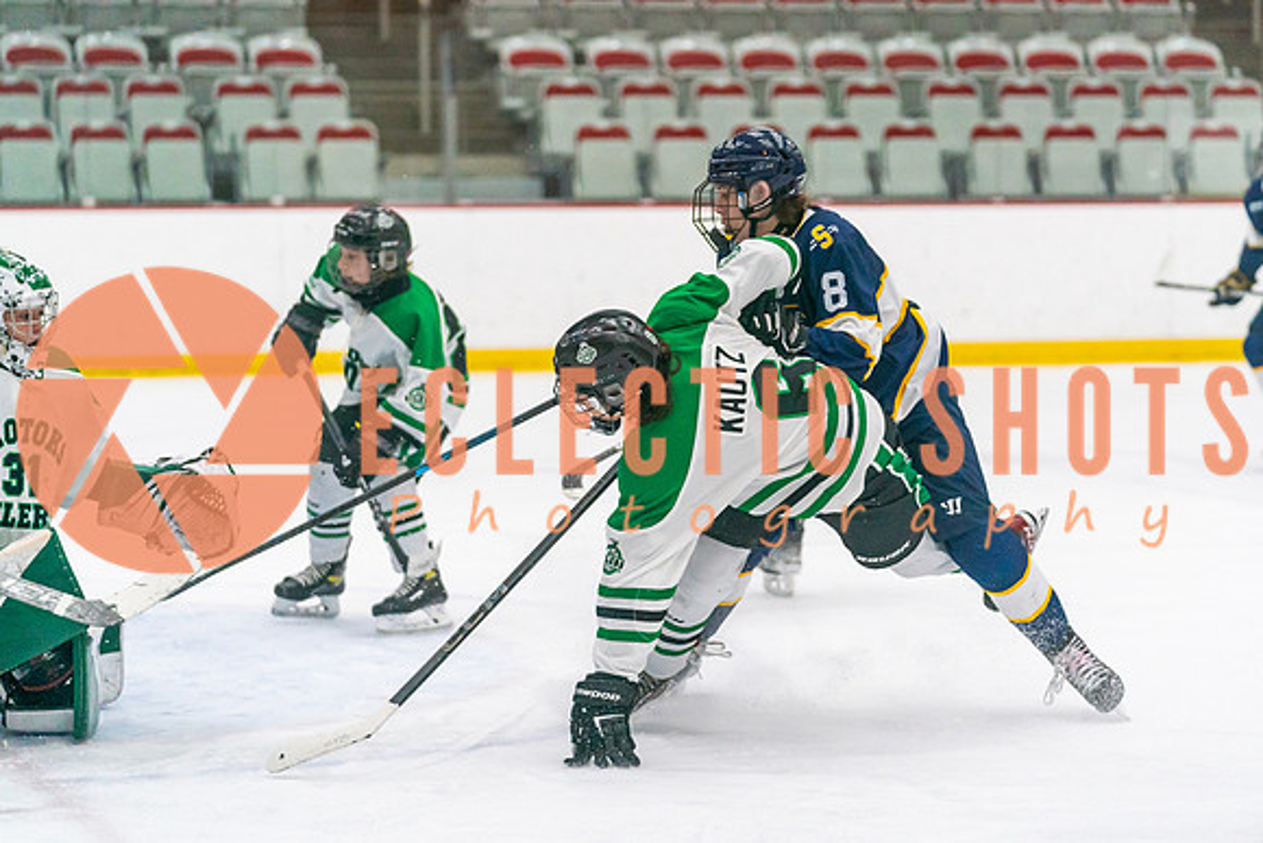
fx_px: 4353
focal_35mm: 124
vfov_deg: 11.1
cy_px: 380
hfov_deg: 16.5
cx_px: 694
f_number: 2.8
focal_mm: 107
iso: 4000
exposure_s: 1/1600
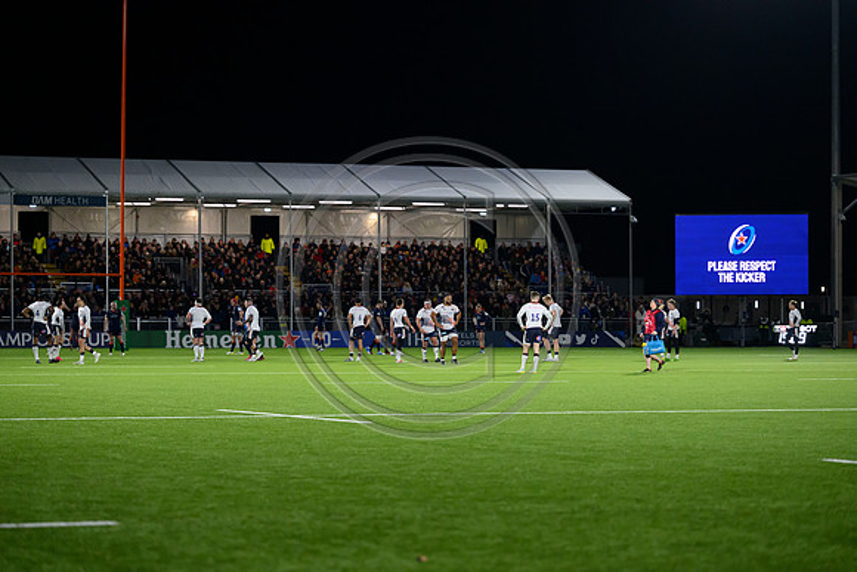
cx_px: 428
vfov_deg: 11.4
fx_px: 2857
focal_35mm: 120
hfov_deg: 17.1
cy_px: 286
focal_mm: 120
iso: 5000
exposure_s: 1/1600
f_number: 3.2
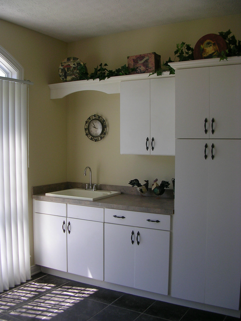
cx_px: 120
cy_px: 160
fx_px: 353
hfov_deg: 37.7
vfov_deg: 49.0
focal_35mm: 38
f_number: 2.8
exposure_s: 1/192
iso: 50
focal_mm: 5.8
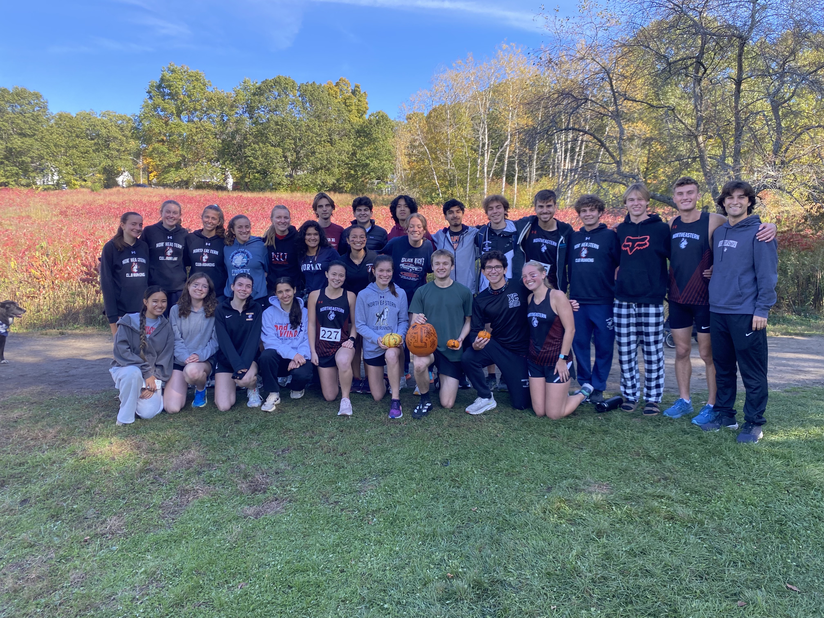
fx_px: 619
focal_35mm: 26
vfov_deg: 53.1
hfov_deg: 67.3
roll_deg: -0.9
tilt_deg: -6.5
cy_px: 309
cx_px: 412
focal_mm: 4.25
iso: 32
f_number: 1.8
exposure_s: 1/343
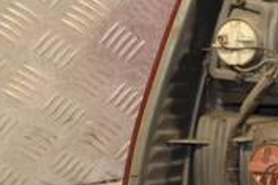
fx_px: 1026
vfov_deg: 10.3
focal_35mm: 133
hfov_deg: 15.0
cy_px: 35
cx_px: 308
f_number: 5.6
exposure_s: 1/200
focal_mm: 26
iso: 800
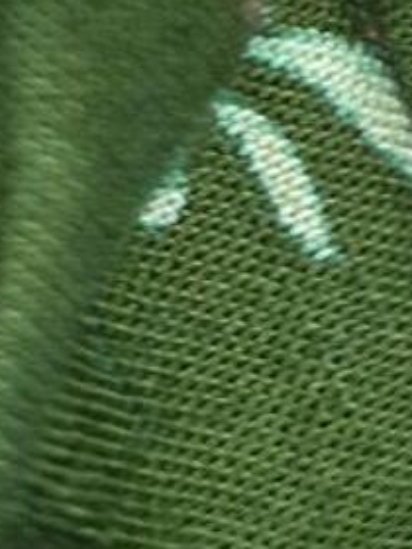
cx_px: 308
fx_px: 1968
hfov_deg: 11.9
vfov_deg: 12.8
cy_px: -713
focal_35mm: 124
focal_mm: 3.92
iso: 640
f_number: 1.7
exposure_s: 1/17
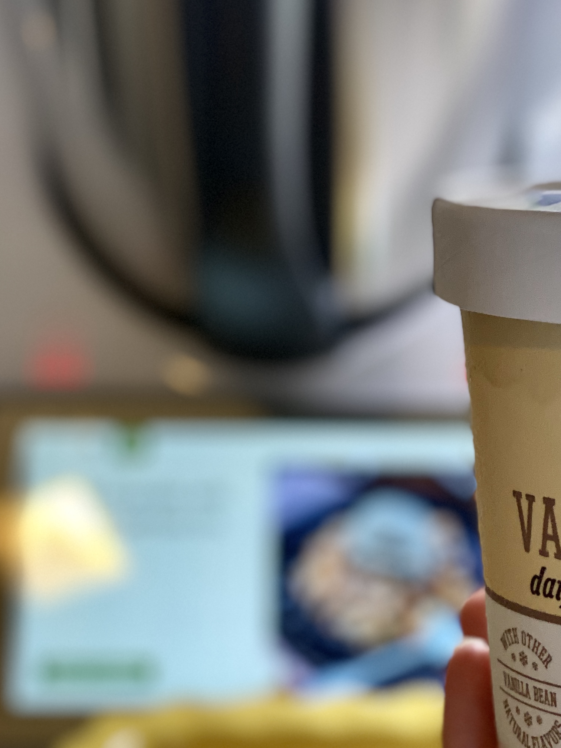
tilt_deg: -28.8
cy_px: 638
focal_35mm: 104
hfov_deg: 14.0
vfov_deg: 18.7
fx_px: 2247
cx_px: 548
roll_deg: -2.1
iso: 100
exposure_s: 1/122
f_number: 2
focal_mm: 6
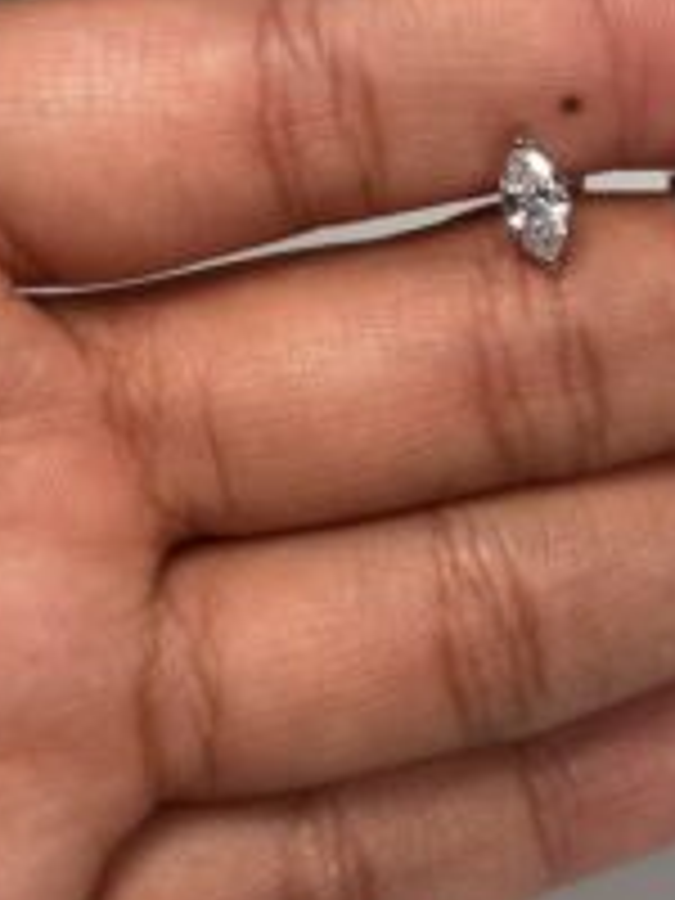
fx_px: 2704
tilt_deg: -42.1
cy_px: 279
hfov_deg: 14.2
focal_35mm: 104
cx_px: 243
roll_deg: +4.8
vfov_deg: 18.8
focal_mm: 5.96
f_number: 1.6
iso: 32
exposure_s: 1/181
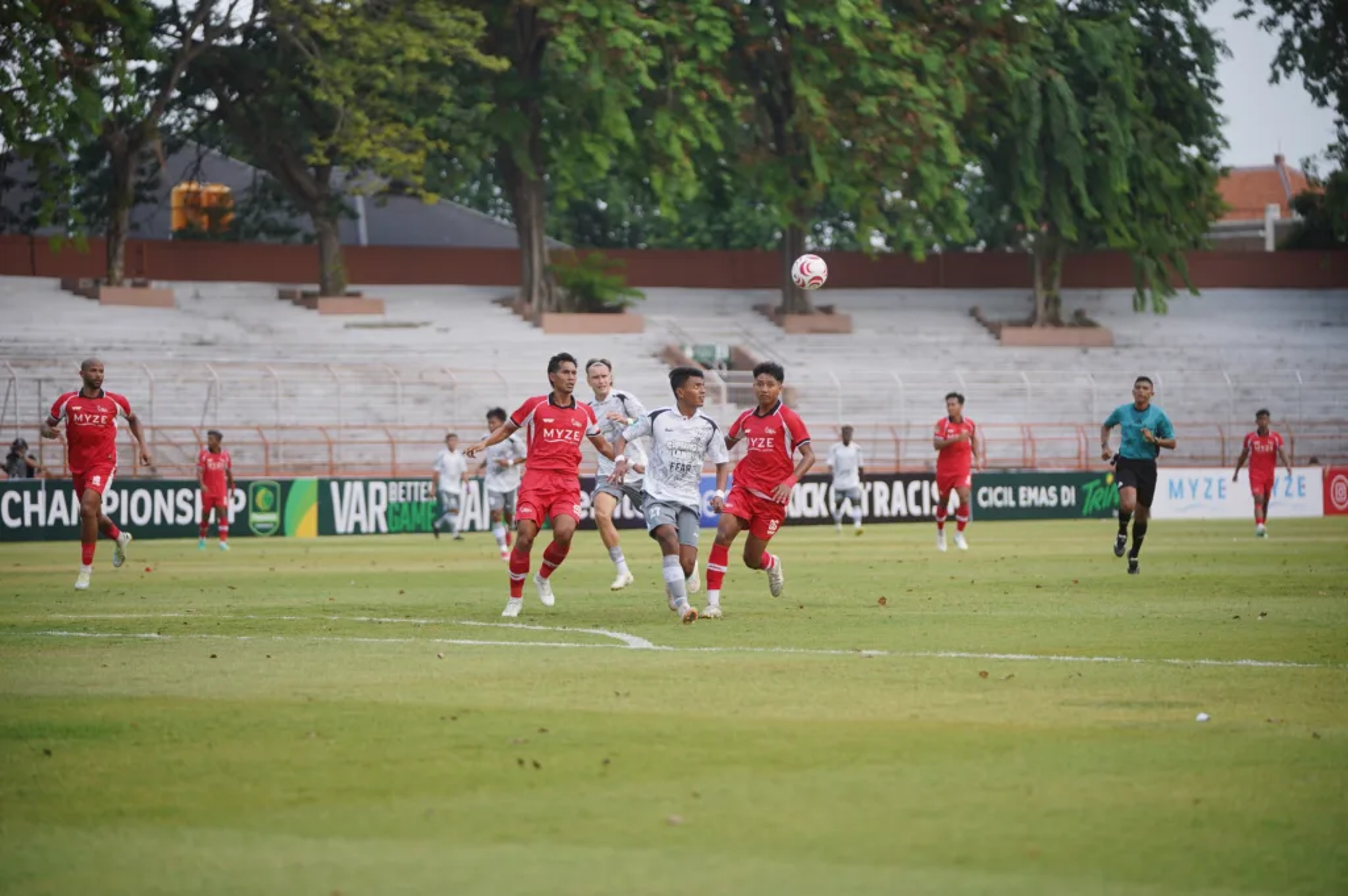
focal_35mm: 142
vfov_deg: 9.6
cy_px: 448
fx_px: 5313
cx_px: 674
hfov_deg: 14.5
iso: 200
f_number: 2.8
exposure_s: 1/1250
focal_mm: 142
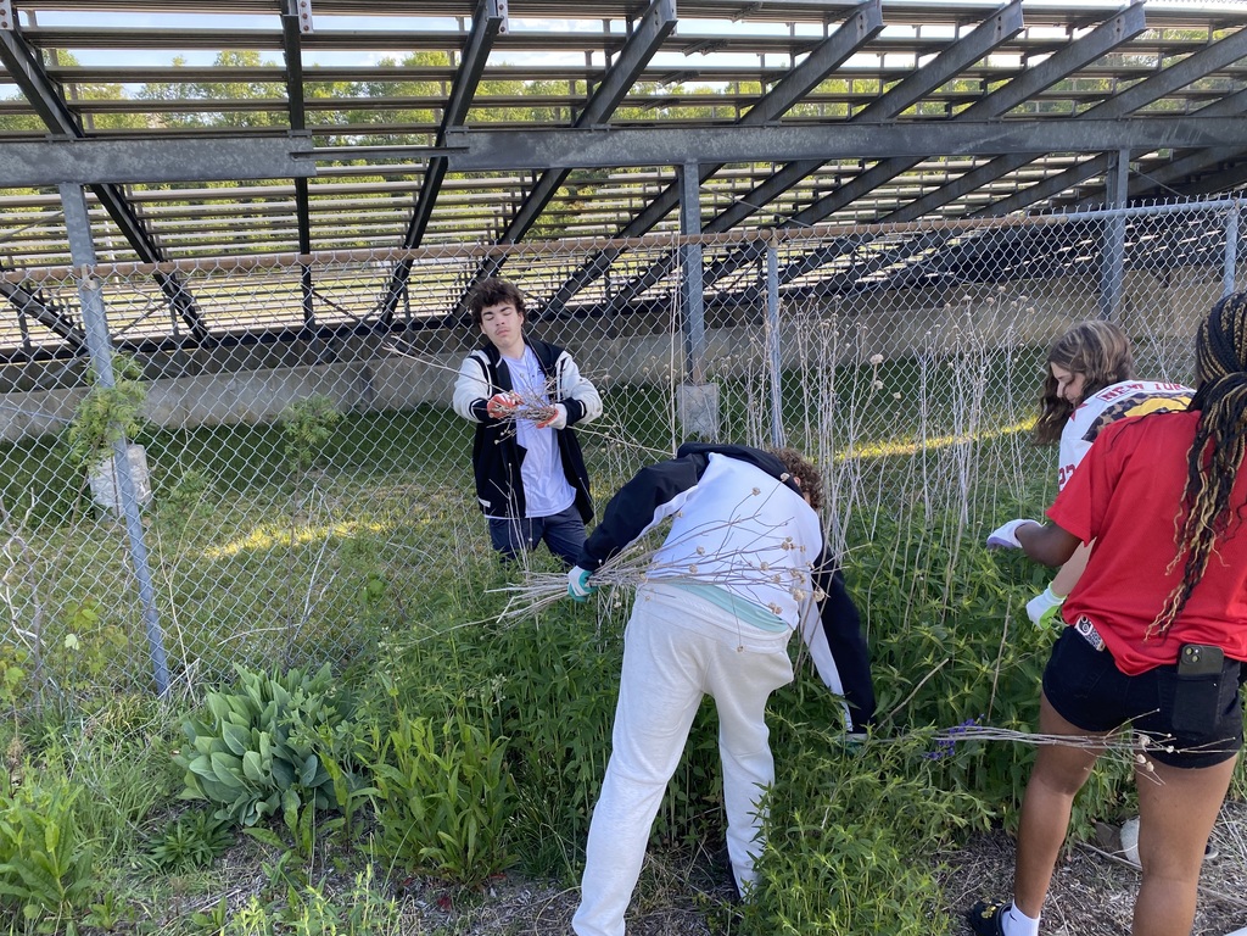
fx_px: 937
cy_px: 468
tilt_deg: -11.8
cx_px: 624
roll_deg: +2.6
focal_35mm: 26
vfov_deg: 53.1
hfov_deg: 67.3
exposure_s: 1/340
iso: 32
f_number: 1.8
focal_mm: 4.25
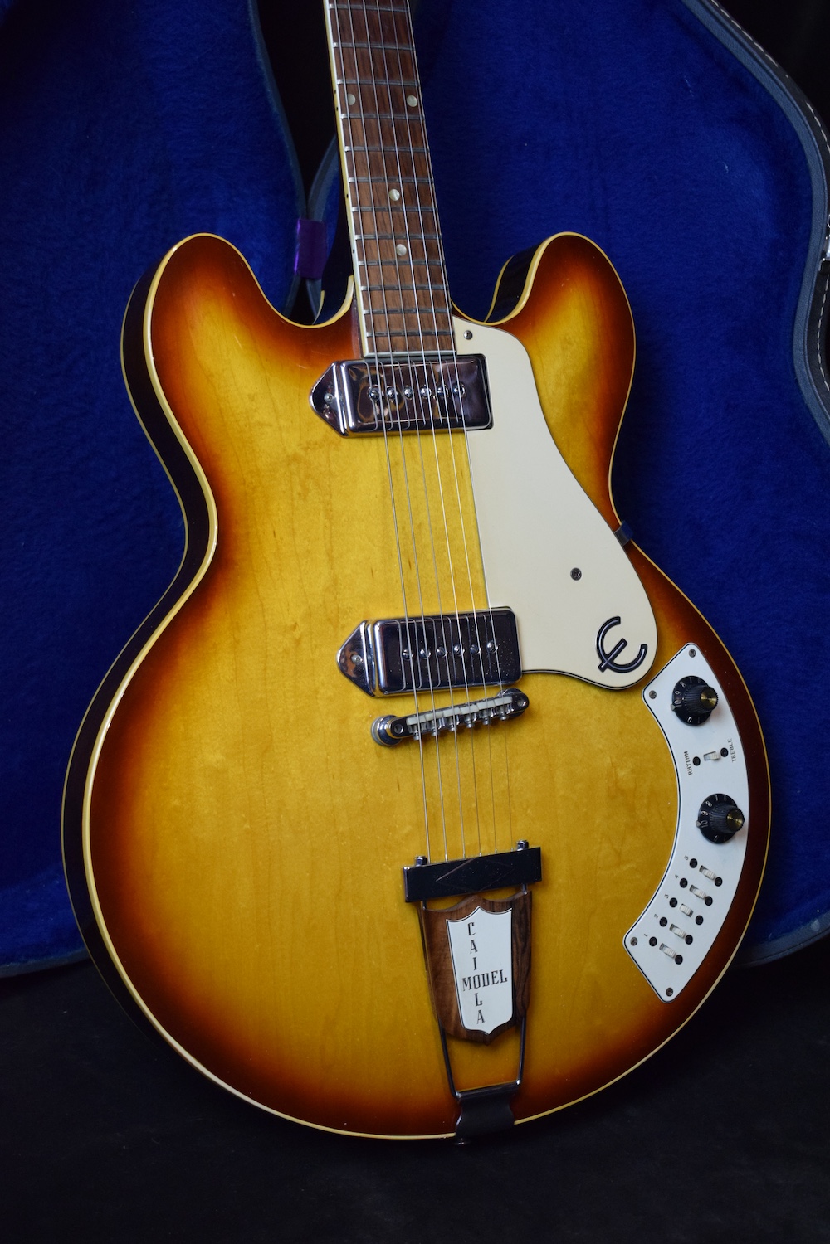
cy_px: 622
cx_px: 415
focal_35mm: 57
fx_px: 1971
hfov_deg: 23.8
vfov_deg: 35.1
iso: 2000
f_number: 4.8
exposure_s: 1/60
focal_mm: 38
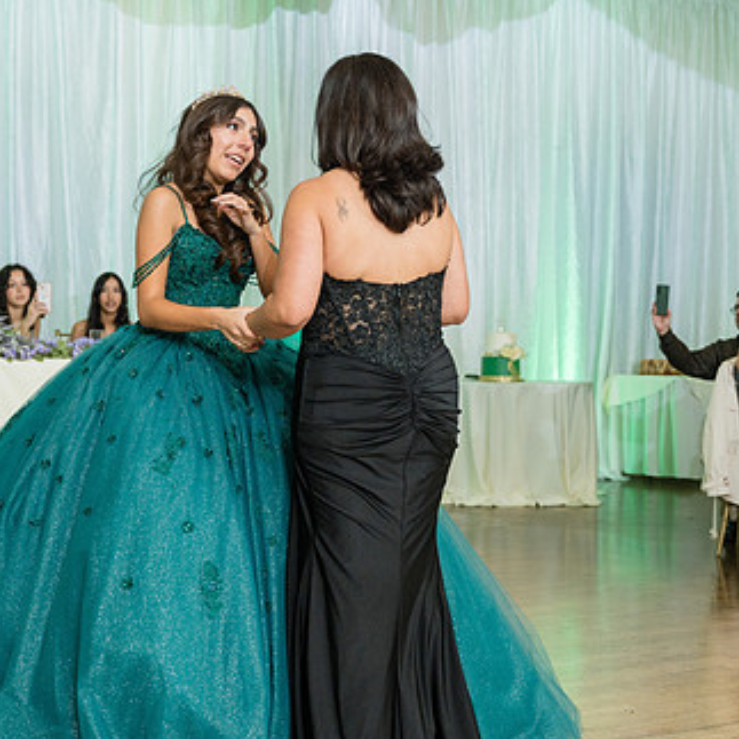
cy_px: 350
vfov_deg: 28.6
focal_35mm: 60
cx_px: 250
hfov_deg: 28.4
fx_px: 1449
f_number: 2.8
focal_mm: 35.4
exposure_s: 1/250
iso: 1000
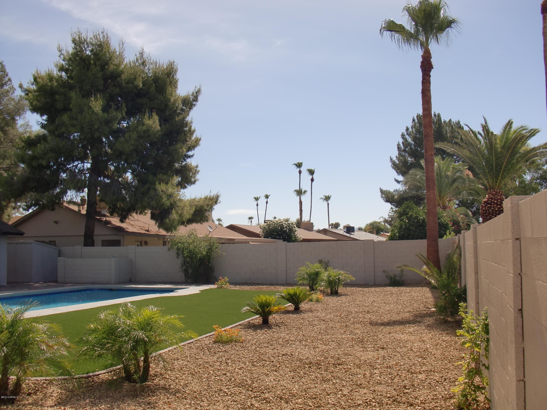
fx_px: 569
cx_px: 274
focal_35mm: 36
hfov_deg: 51.4
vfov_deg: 39.7
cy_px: 205
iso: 64
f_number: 7.9
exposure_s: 1/250
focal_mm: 6.3
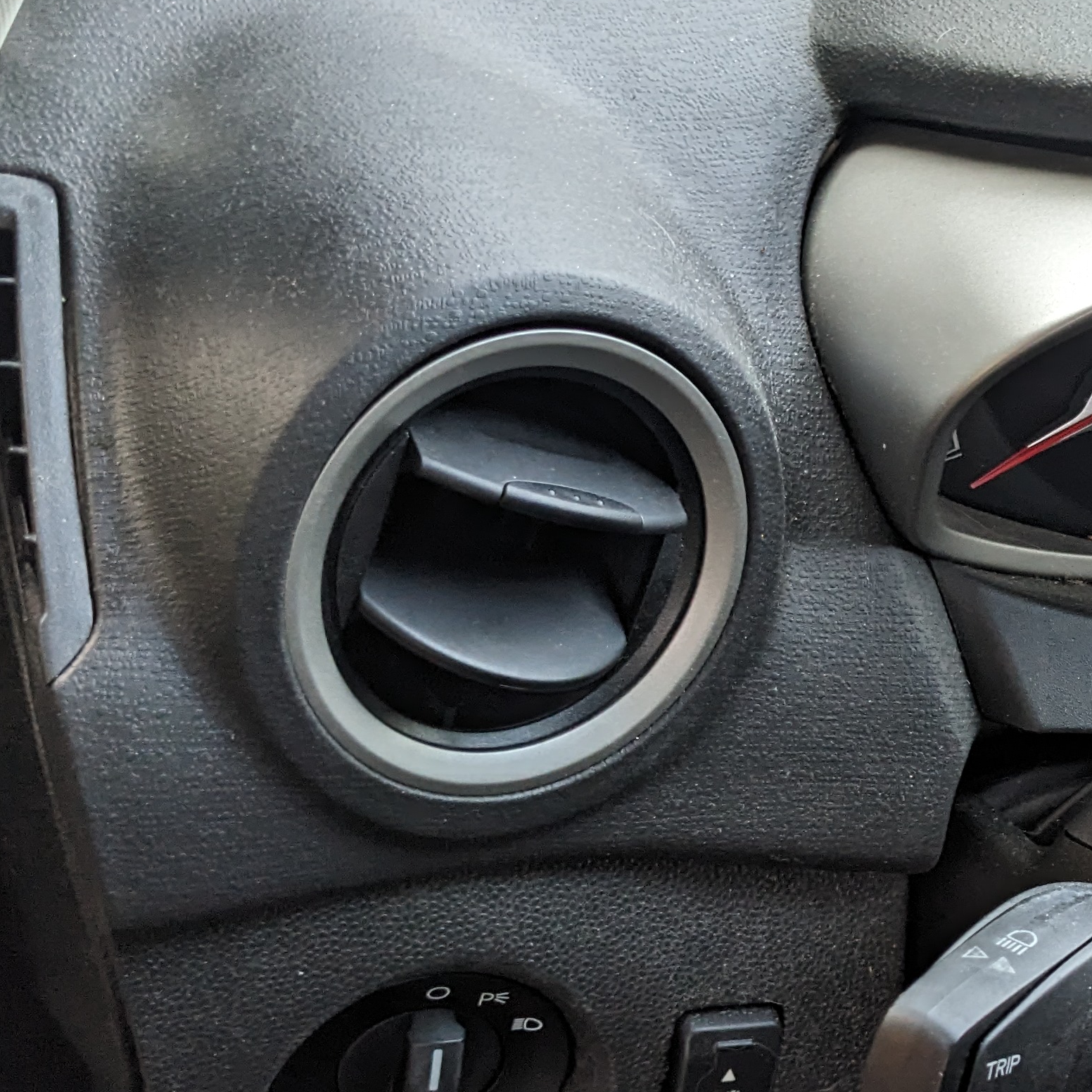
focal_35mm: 62
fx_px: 2213
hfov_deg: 26.9
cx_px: 953
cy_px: 626
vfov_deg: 27.7
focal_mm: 4.38
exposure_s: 1/28.7
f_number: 1.73
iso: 124
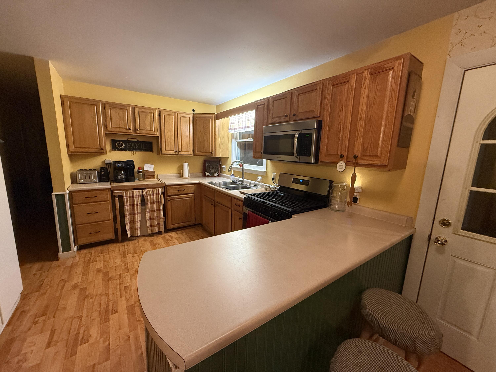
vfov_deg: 85.7
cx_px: 248
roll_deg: -2.4
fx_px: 201
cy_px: 186
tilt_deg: -9.1
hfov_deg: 102.1
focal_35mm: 14
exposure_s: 1/60
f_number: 2.2
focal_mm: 2.22
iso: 500
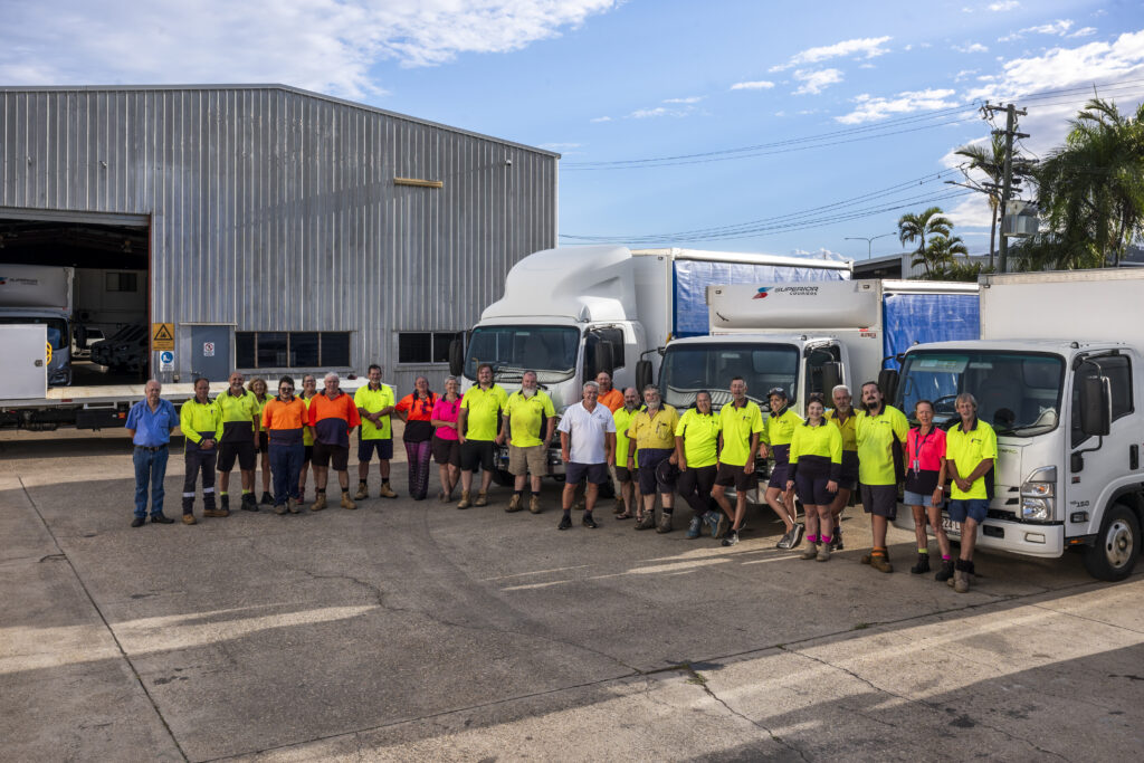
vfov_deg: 39.4
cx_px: 572
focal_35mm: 34
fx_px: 1065
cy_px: 382
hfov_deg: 56.5
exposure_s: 1/320
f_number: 8
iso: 100
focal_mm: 33.5
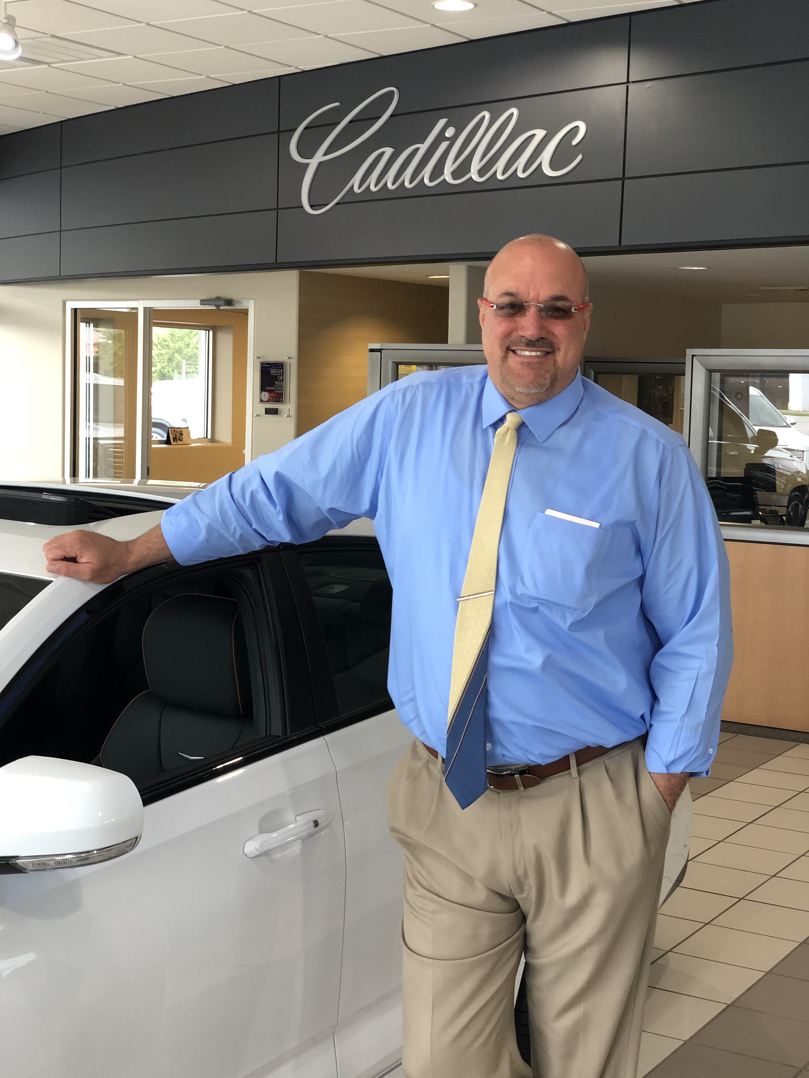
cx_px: 401
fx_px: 1652
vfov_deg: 36.2
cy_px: 533
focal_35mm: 53
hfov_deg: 27.5
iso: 125
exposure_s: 1/40
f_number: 2.4
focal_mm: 6
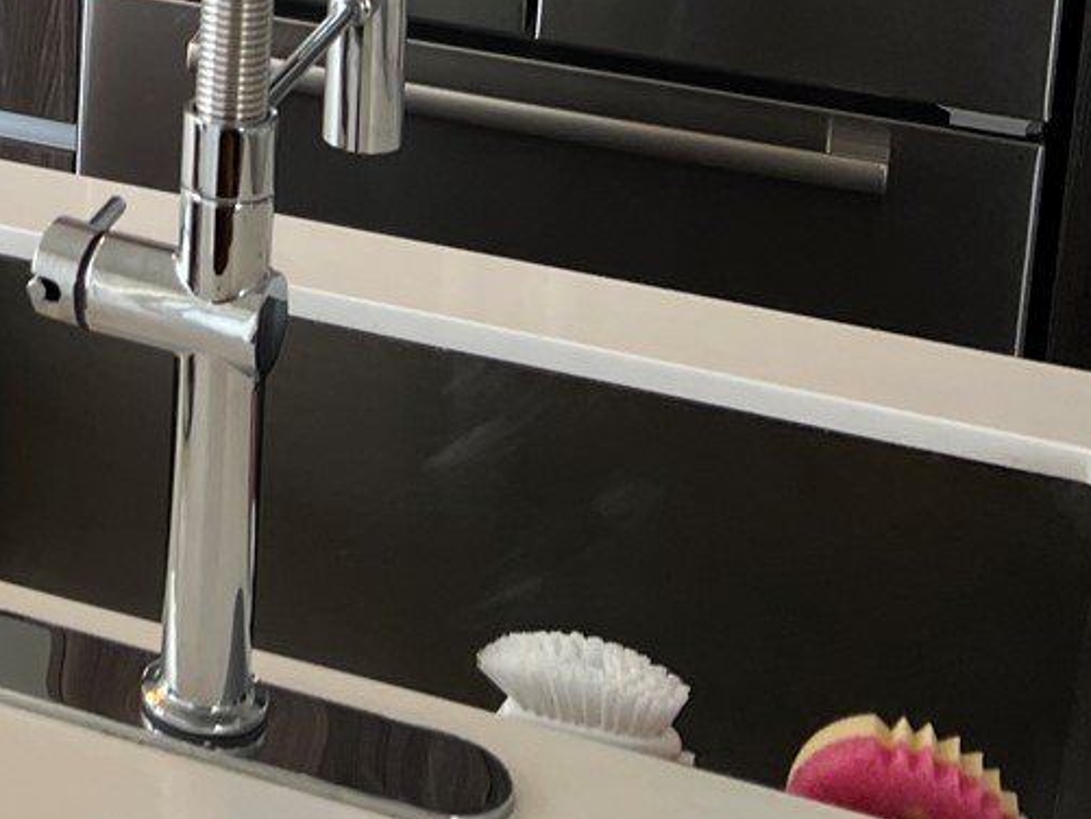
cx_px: -385
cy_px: -460
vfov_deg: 16.1
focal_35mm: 83
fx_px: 2617
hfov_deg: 21.1
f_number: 1.5
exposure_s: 1/120
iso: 32
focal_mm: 5.7
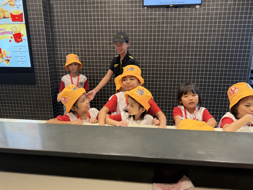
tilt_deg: -13.2
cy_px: 94
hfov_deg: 69.4
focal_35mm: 25
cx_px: 129
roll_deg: -0.4
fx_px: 183
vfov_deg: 54.9
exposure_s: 1/120
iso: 200
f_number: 1.78
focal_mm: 6.76
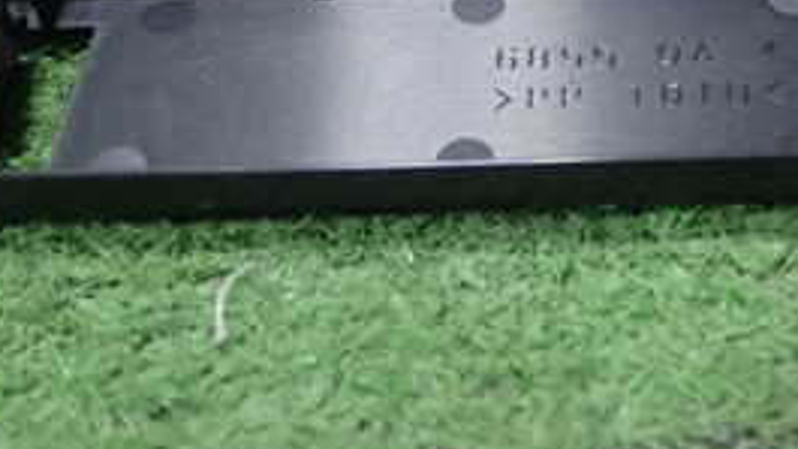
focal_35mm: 74
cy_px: -178
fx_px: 1566
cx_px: 617
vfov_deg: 15.3
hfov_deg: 28.1
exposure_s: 1/125
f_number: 2.3
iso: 500
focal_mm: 5.5
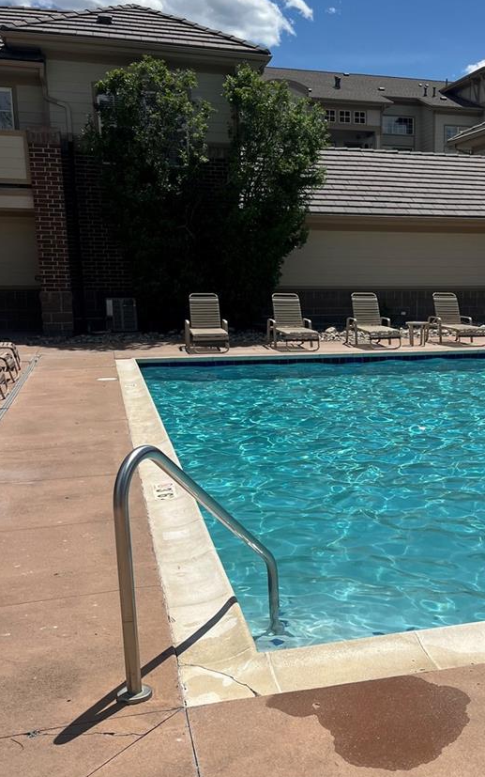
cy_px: 434
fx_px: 846
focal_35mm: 40
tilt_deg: -12.1
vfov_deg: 49.2
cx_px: 389
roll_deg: +0.6
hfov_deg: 31.2
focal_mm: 5.1
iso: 50
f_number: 1.6
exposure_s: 1/6494
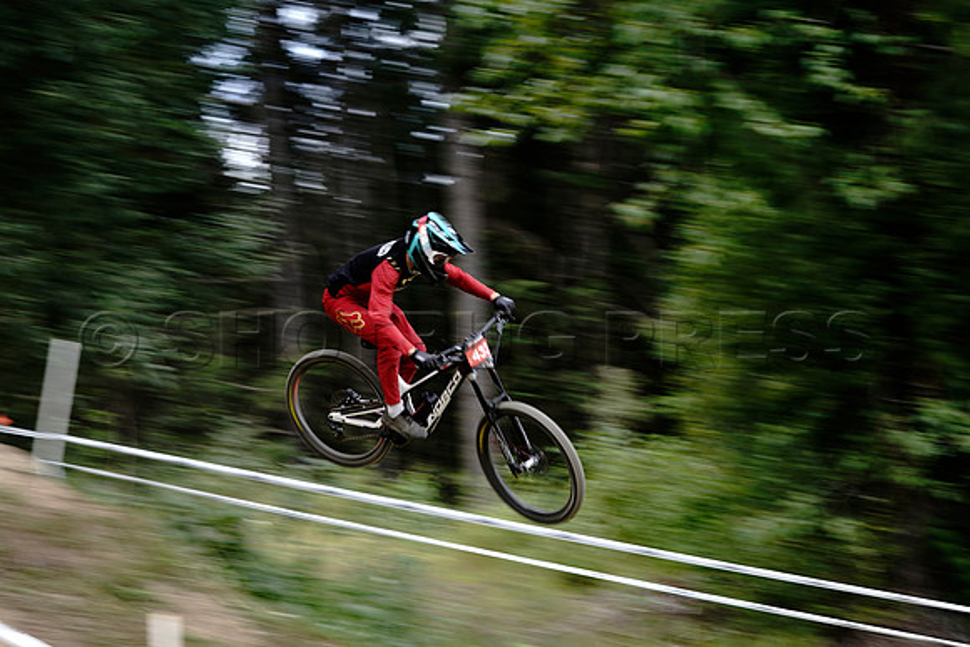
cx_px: 485
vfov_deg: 19.5
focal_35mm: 70
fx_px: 1886
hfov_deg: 28.8
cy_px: 324
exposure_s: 1/60
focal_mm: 70
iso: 50
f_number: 5.6
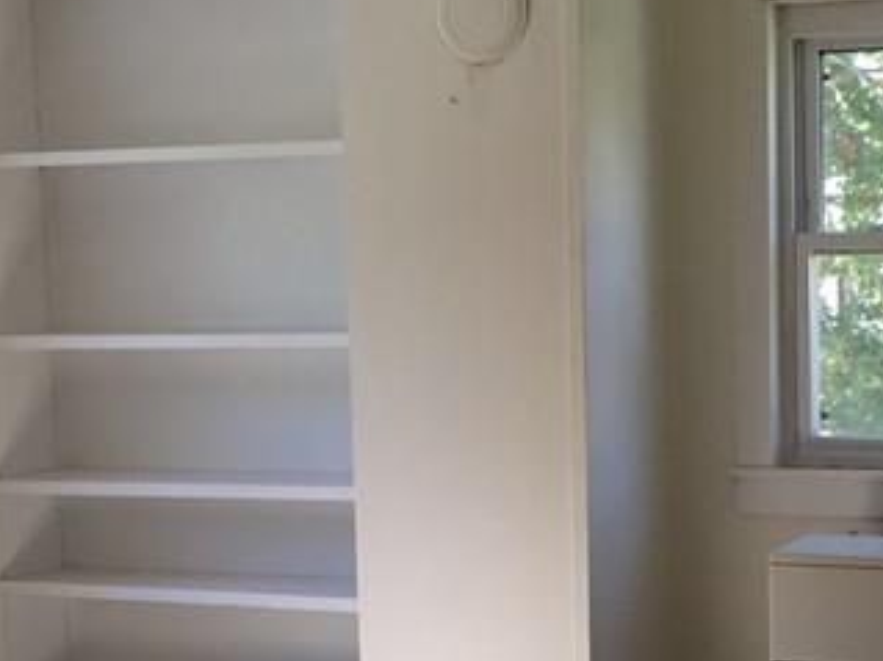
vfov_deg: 15.8
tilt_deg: -7.0
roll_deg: +1.3
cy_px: 487
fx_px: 2371
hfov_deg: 20.9
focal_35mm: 93
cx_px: 681
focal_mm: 4.15
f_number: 2.2
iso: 40
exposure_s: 1/30
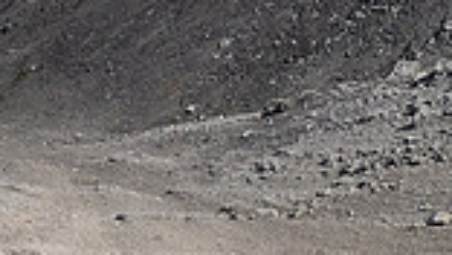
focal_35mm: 97
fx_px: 1163
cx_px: 9
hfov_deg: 21.3
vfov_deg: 11.3
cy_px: -262
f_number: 8
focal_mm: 12
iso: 200
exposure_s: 1/200
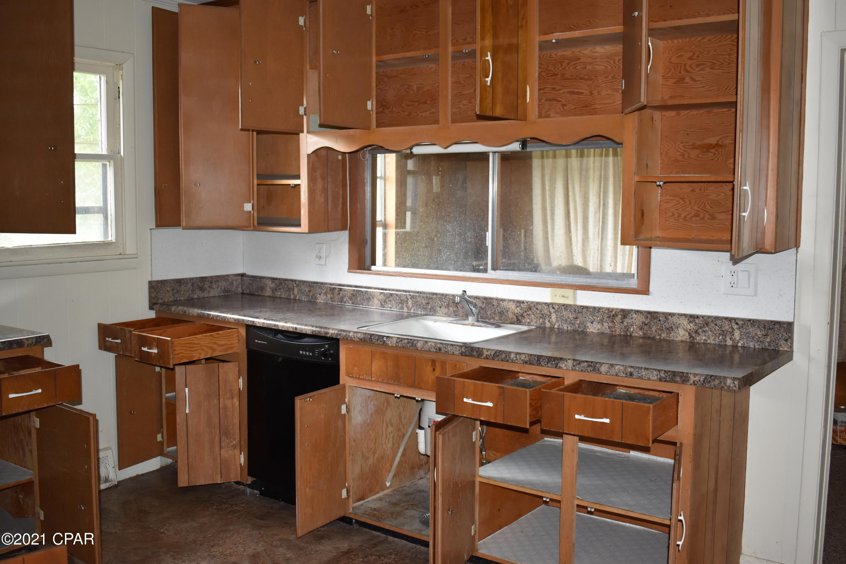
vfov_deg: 36.9
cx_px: 423
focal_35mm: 36
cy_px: 282
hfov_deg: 53.1
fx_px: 846
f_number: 4
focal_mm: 24
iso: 900
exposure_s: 1/60
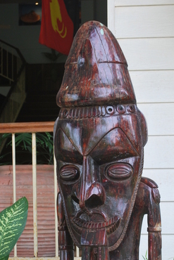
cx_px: 105
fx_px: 889
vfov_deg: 16.6
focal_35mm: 123
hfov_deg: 11.2
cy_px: 186
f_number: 6.3
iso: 200
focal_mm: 55
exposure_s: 1/60
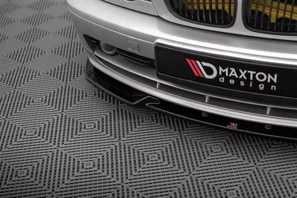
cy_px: 93
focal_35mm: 54
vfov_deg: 25.1
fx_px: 445
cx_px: 189
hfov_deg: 36.6
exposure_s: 1/200
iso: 800
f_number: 2.2
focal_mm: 35
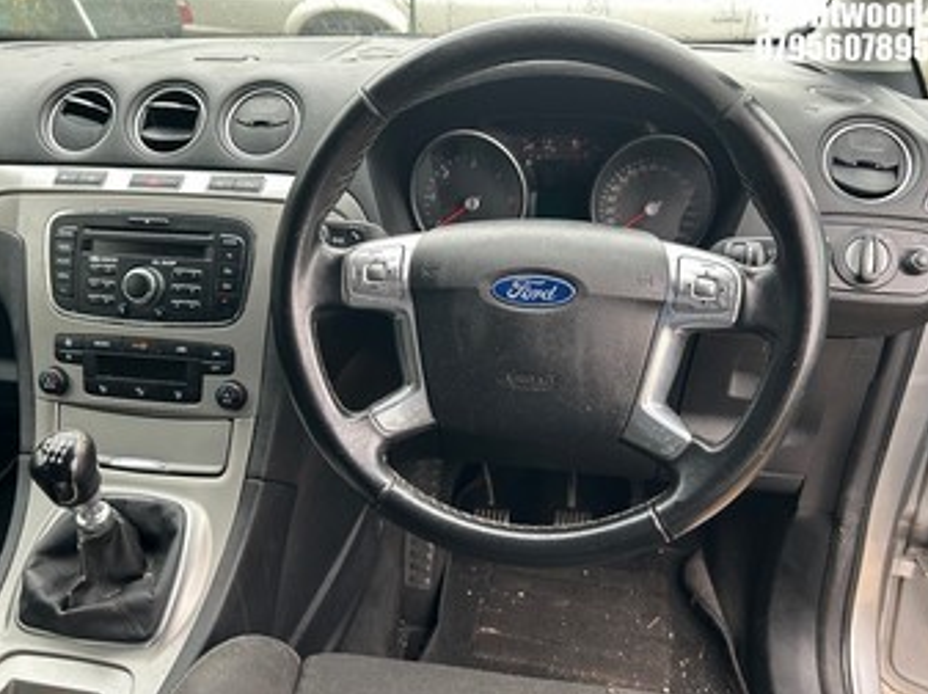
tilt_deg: -28.5
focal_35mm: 27
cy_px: 355
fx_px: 723
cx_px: 471
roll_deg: +0.8
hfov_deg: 65.4
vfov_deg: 51.3
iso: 125
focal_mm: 5.7
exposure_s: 1/80
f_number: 1.5
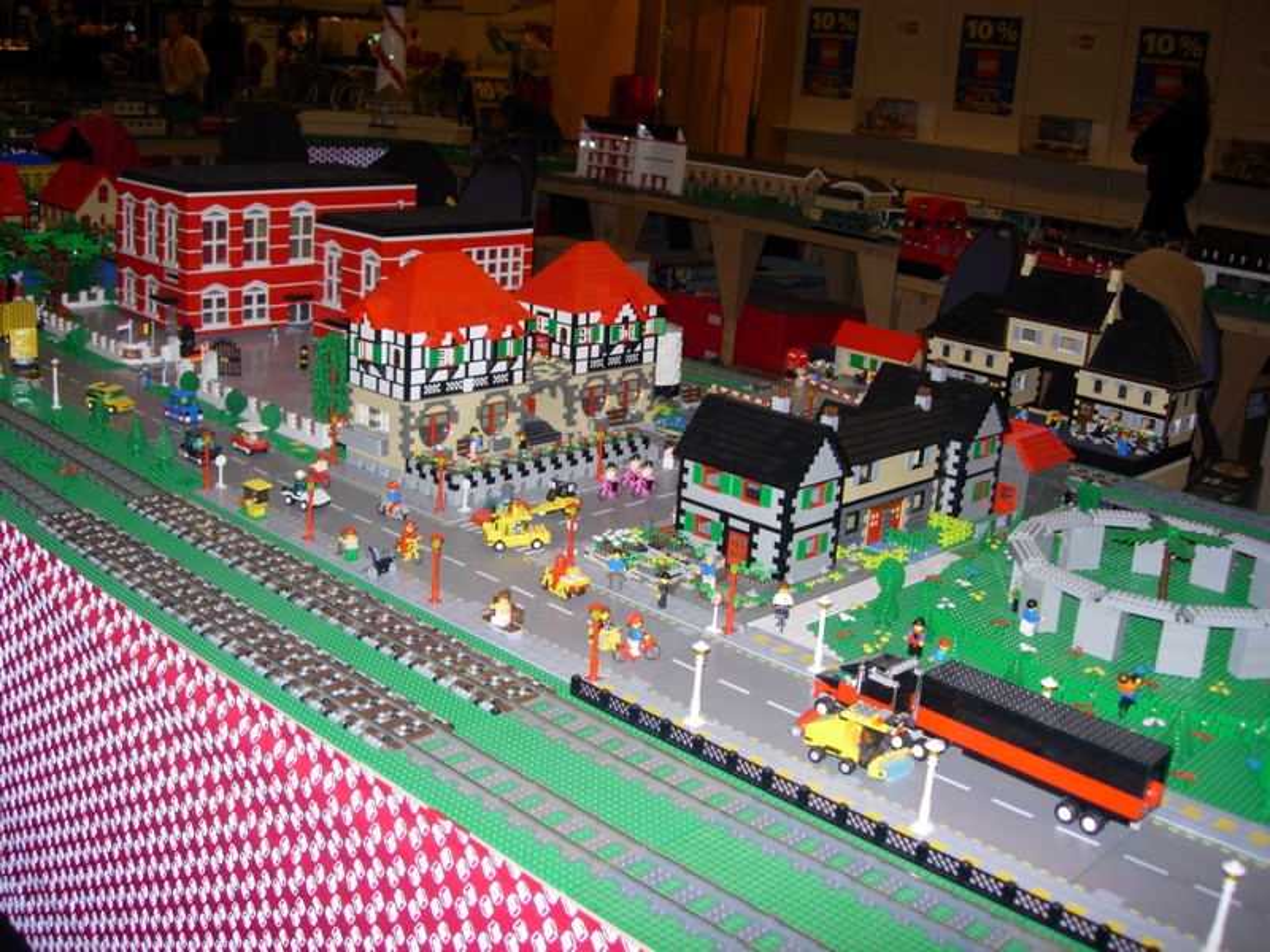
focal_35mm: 38
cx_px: 635
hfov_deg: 49.0
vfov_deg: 37.7
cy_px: 476
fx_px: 1394
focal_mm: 7.8
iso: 79
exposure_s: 1/64
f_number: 2.8
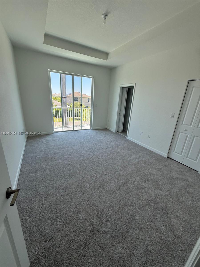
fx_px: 108
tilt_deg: -17.5
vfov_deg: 102.1
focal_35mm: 14
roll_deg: -4.3
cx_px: 100
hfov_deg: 85.7
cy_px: 134
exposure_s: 1/256
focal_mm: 2.22
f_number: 2.2
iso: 64
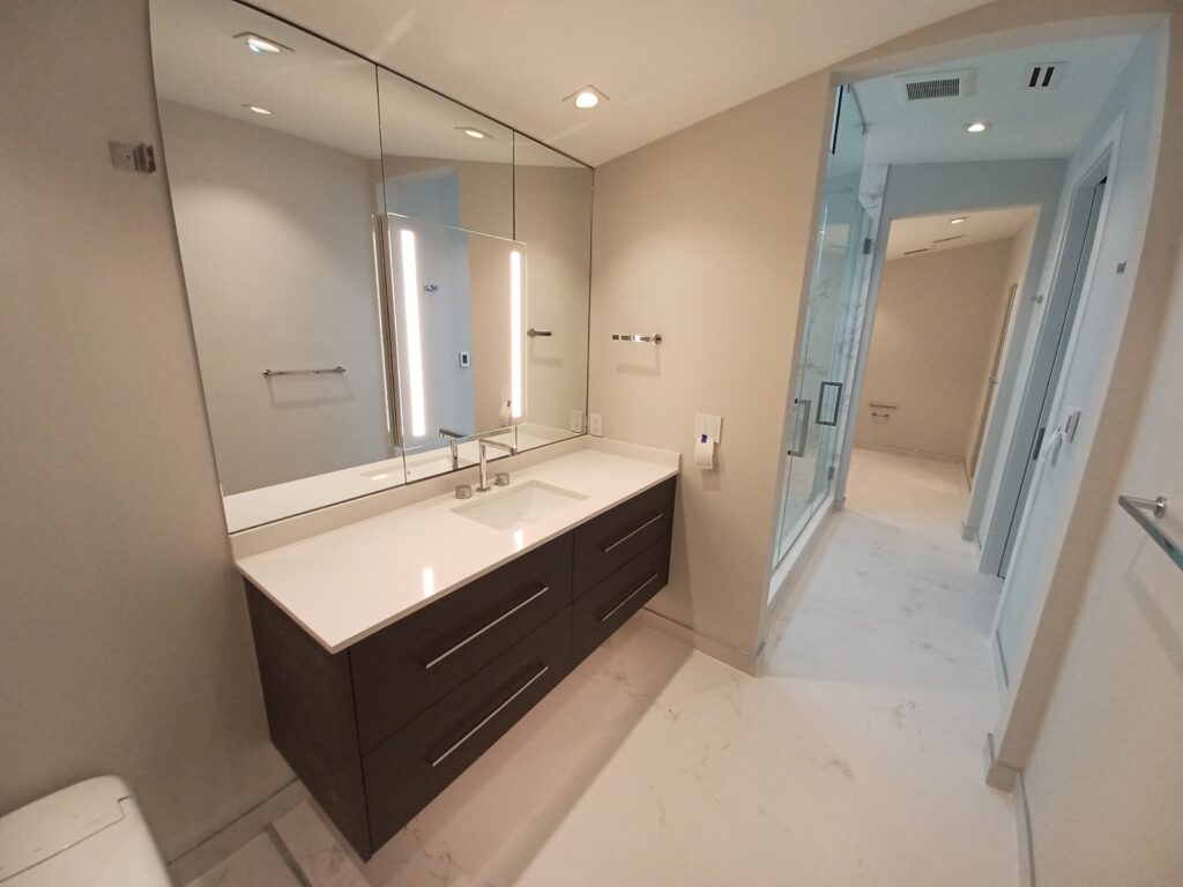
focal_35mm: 13
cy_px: 444
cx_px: 592
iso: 80
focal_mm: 1.42
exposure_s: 1/120
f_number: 2.2
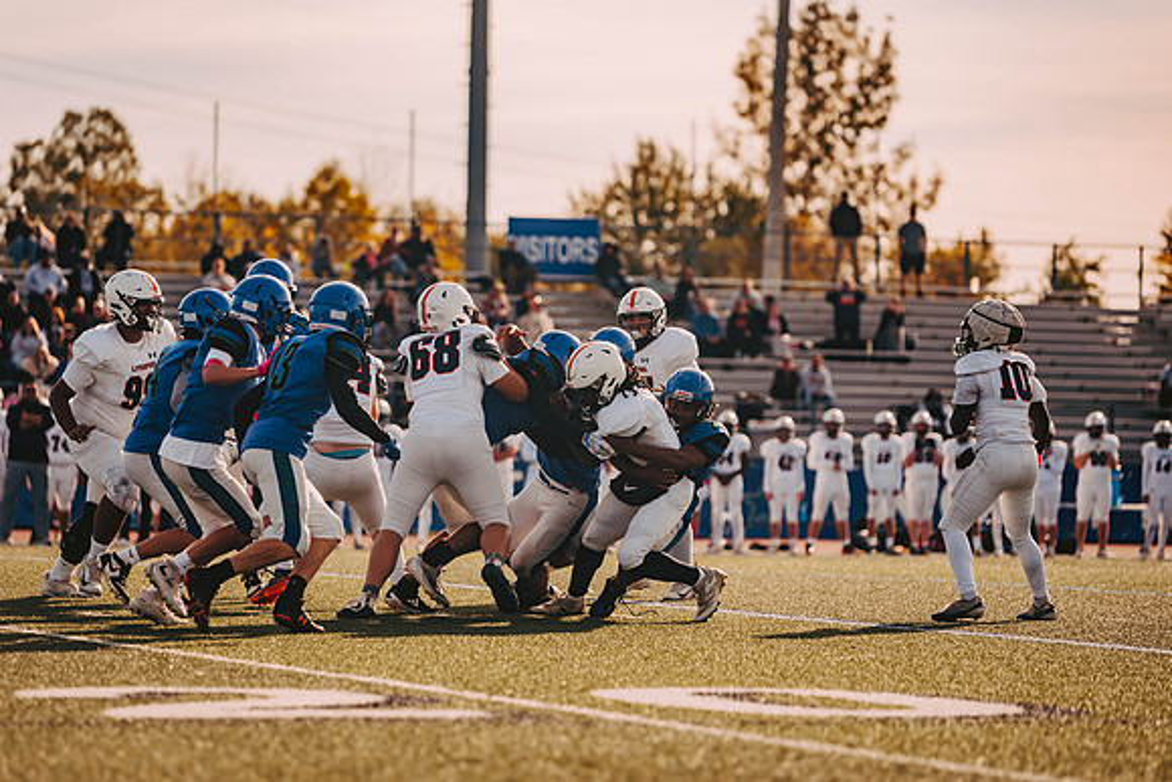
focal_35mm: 164
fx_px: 5332
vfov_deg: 8.4
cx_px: 532
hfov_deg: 12.5
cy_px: 391
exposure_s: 1/3200
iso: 160
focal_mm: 150
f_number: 2.8
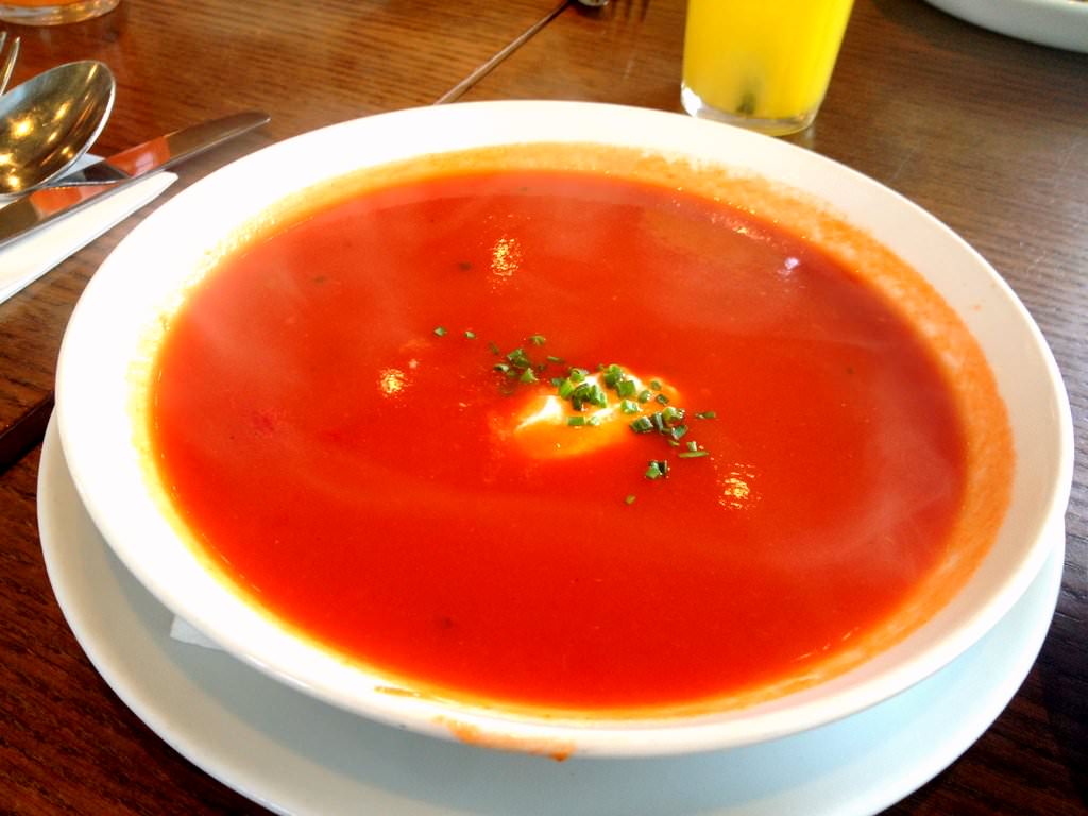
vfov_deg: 40.7
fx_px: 1100
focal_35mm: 35
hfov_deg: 52.6
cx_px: 544
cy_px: 408
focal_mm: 4.28
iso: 80
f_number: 2.4
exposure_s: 1/20
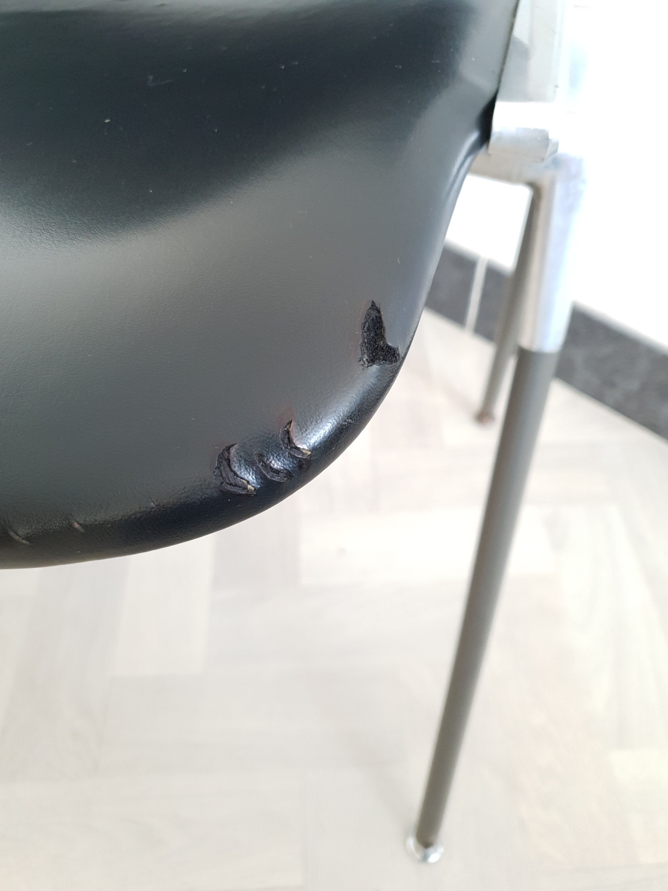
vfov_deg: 67.3
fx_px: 669
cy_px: 446
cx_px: 334
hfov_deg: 53.1
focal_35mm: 26
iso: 200
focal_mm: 4.3
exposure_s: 1/21
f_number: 1.5
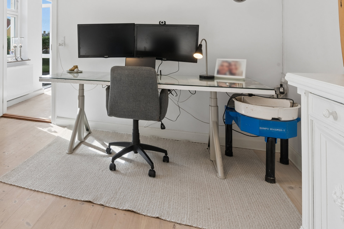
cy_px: 37
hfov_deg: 62.7
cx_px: 78
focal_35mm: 27
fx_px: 258
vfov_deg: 44.9
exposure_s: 1/50
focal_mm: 16
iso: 400
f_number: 13
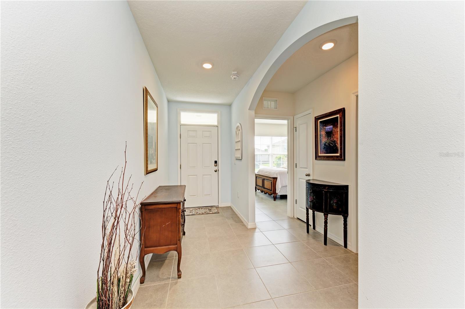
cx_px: 232
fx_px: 181
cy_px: 154
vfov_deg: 81.1
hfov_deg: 104.3
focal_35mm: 14
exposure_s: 1/30
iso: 200
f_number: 8
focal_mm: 14
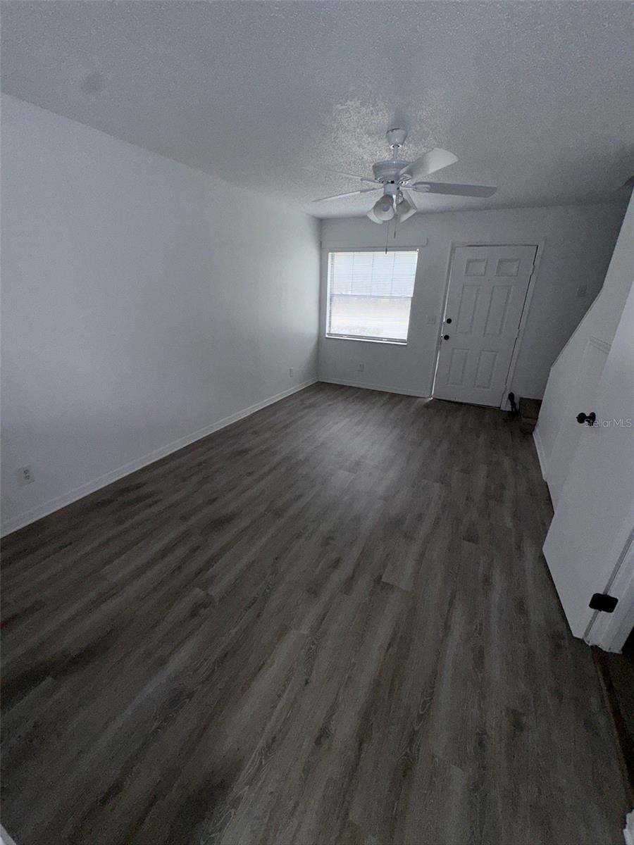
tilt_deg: -21.1
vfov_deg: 102.1
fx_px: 342
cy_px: 422
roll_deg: -1.0
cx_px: 317
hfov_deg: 85.7
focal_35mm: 14
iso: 40
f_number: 2.2
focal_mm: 2.22
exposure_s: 1/122
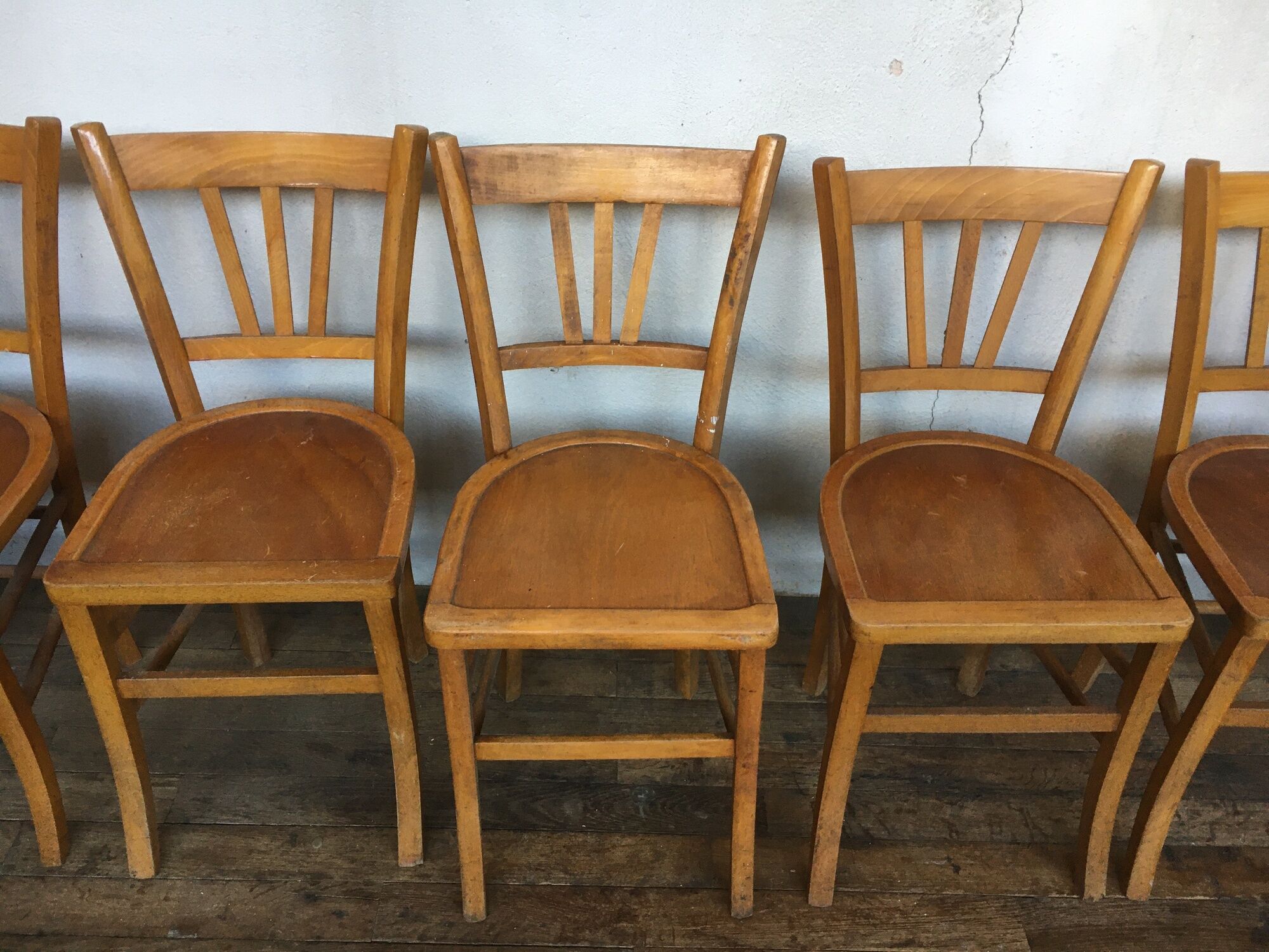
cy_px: 476
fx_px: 1063
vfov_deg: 48.2
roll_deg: -3.0
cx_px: 634
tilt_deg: -35.8
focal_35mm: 29
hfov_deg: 61.7
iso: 50
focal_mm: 4.15
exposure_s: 1/33
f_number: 2.2
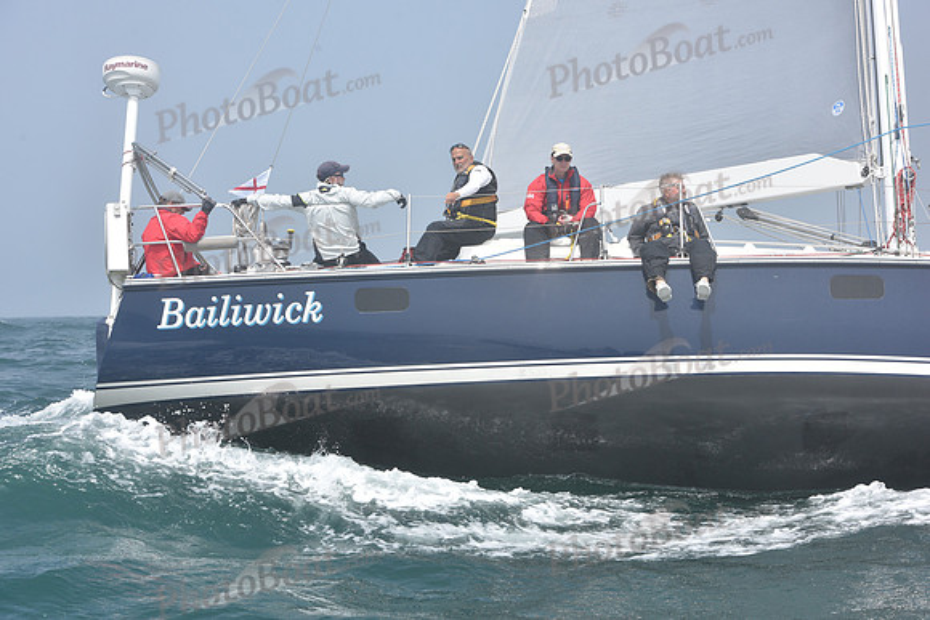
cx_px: 465
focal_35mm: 70
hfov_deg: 28.8
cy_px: 310
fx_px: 1809
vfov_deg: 19.5
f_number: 10
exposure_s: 1/800
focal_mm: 70
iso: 320
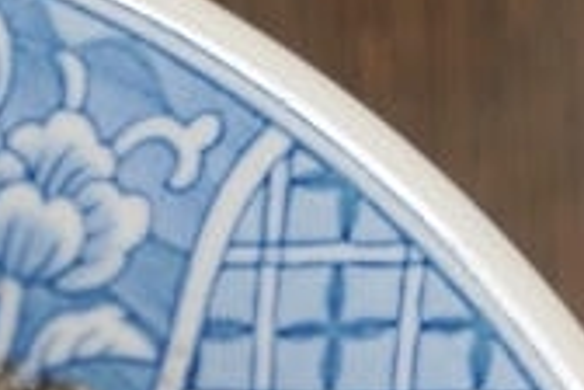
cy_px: 1097
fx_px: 5434
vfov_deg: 4.0
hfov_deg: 6.0
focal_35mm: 335
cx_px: -494
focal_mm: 47
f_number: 4
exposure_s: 1/60
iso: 160
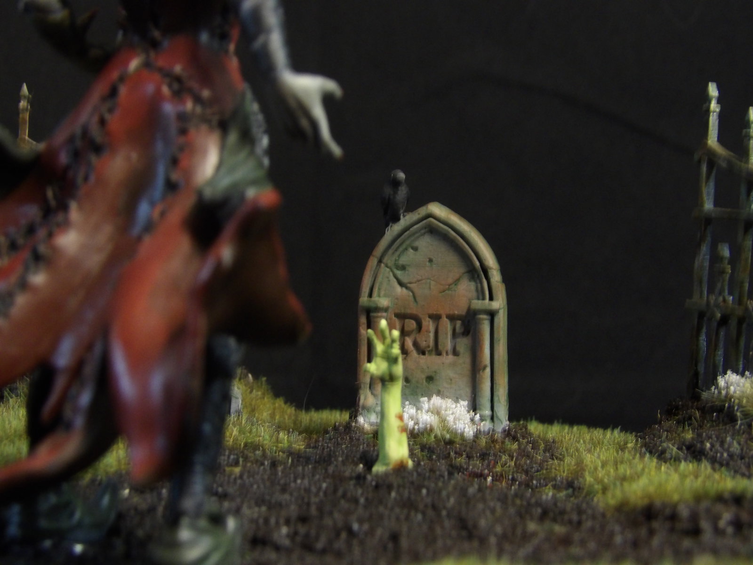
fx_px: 1849
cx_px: 376
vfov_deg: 17.4
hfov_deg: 23.0
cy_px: 282
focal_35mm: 85
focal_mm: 15.3
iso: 400
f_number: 4.1
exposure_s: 1/4
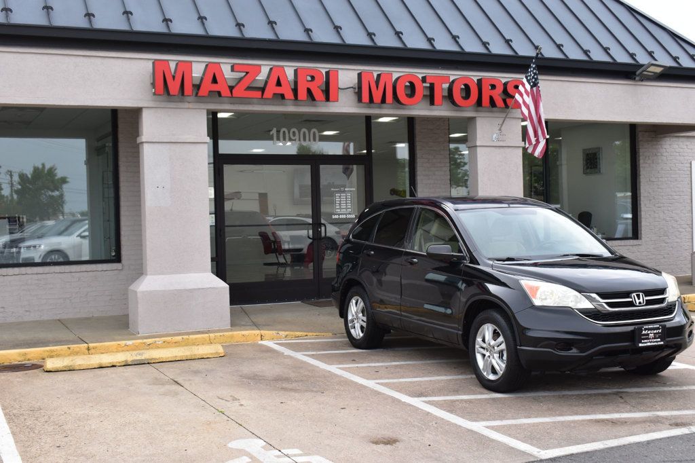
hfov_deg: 42.3
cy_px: 232
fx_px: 897
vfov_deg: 28.9
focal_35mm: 46
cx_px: 348
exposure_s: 1/200
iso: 400
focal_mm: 31
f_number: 10
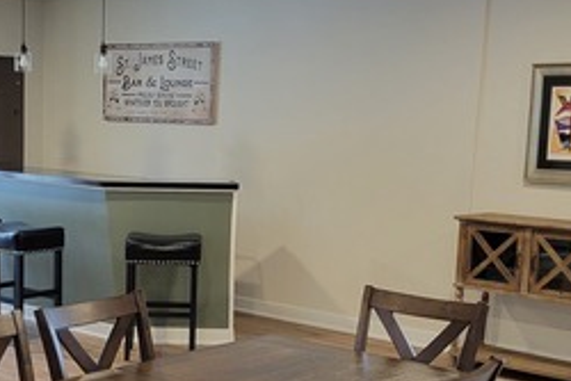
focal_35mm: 72
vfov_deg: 18.8
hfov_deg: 27.9
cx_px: 192
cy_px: 293
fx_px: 1143
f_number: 1.8
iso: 160
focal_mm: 5.4
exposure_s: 1/40
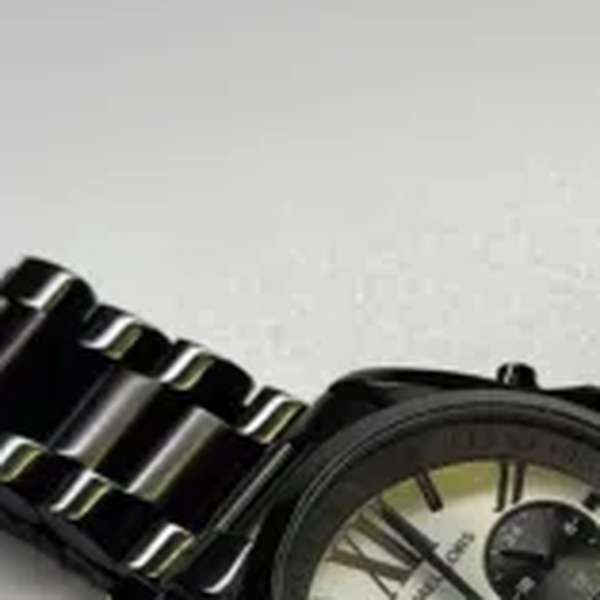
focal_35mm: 108
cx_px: 497
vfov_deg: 15.7
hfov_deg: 16.0
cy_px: 646
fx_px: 2118
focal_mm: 6.76
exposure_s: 1/121
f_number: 1.78
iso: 80
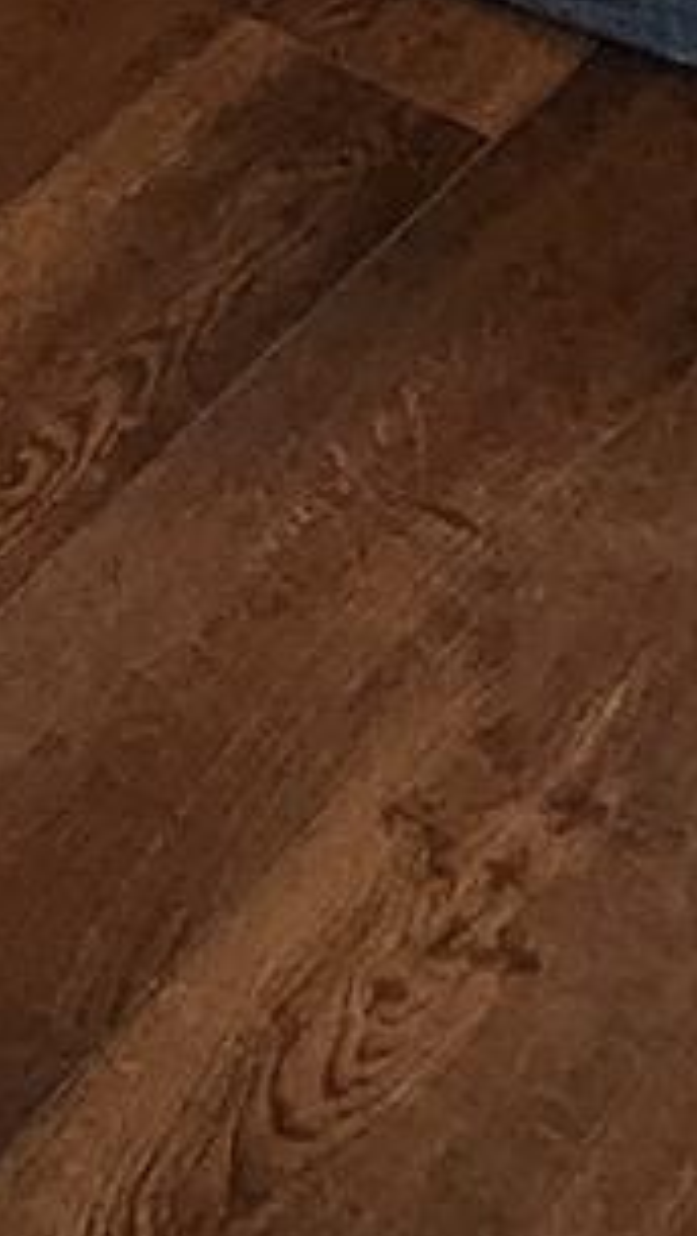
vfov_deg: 16.1
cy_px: -1390
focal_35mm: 95
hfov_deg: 8.5
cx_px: -1856
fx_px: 3115
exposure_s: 1/40
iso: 400
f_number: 2.2
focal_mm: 2.2
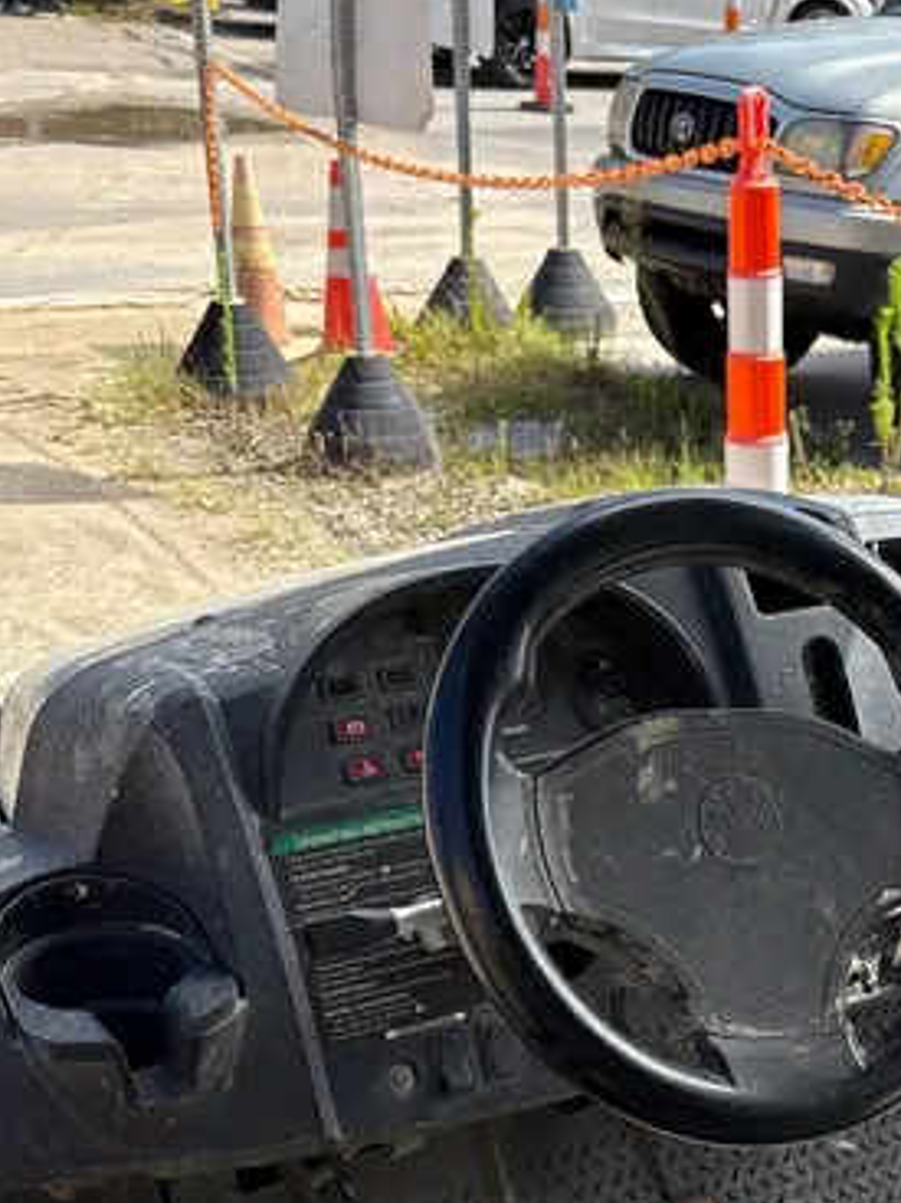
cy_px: 1034
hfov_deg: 27.0
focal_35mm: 52
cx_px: 819
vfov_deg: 35.1
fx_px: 1806
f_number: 1.6
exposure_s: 1/1099
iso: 50
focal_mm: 5.96
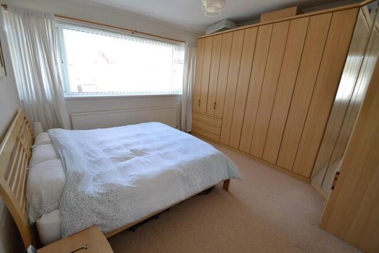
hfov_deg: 100.4
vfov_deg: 77.3
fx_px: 158
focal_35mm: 15
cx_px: 190
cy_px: 126
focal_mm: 10
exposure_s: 1/125
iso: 400
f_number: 5.6
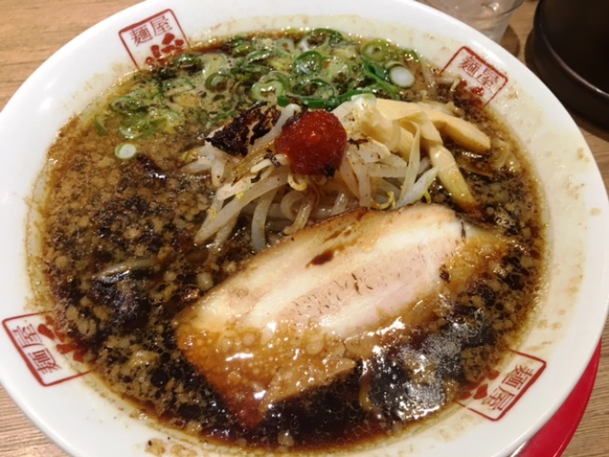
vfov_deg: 48.2
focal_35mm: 29
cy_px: 228
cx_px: 304
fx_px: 510
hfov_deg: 61.7
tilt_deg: -59.6
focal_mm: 4.15
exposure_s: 1/30
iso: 64
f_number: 2.2
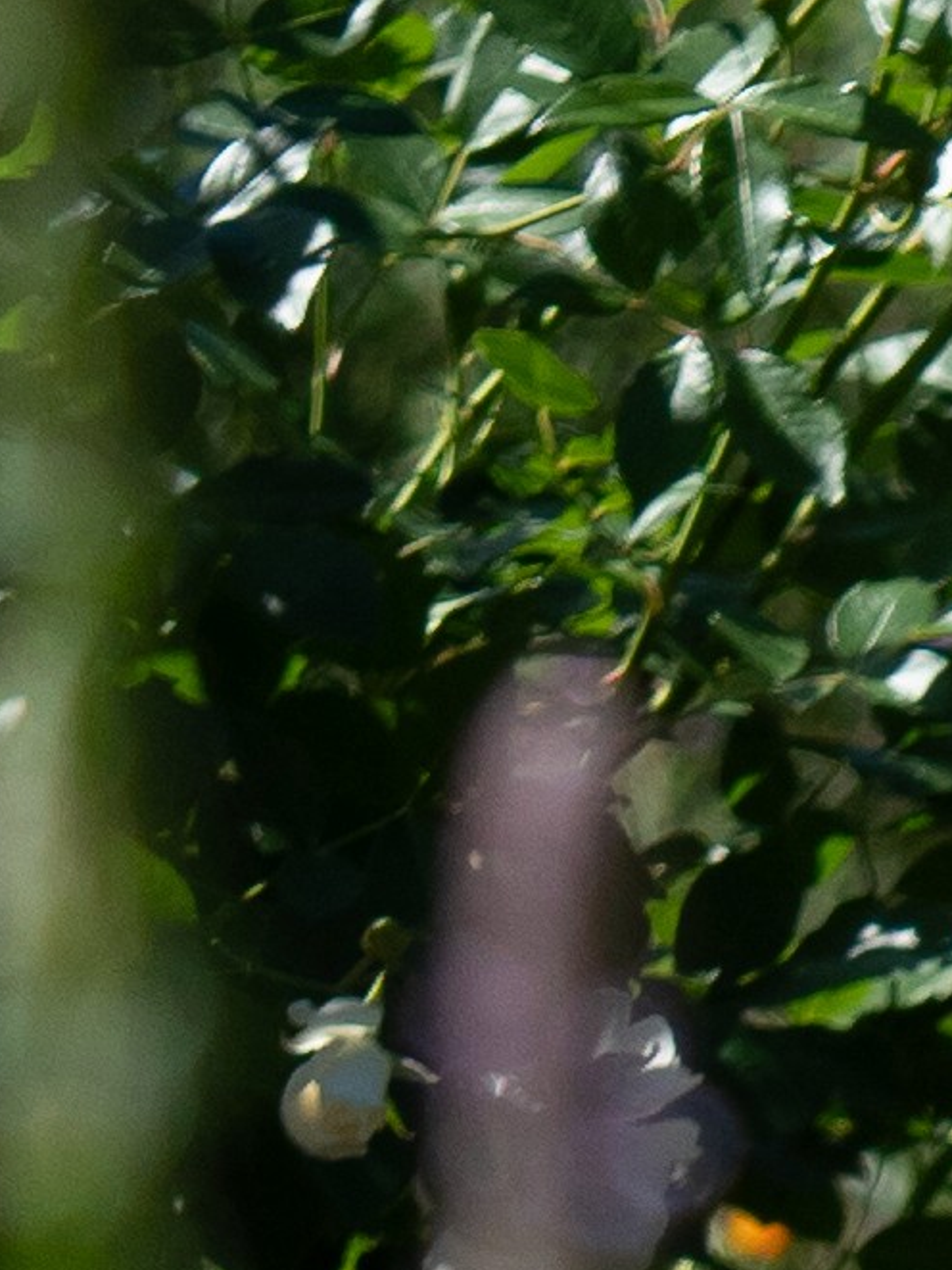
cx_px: 3073
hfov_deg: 1.6
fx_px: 34494
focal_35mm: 941
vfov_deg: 2.1
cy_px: 2882
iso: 200
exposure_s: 1/3200
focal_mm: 60
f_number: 2.8
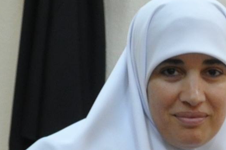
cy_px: 334
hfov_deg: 7.2
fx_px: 1737
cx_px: 421
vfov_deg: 4.8
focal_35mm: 277
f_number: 4.2
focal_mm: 30
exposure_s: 1/40
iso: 800
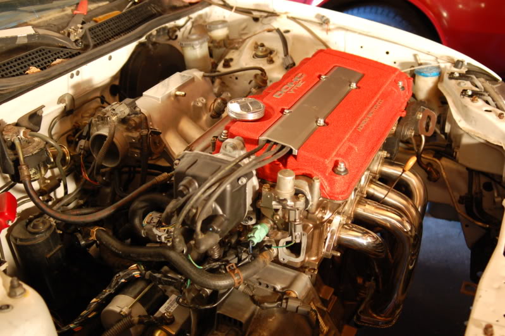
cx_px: 252
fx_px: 589
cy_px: 168
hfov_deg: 46.4
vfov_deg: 31.8
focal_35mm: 42
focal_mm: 28
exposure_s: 1/10
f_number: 3.3
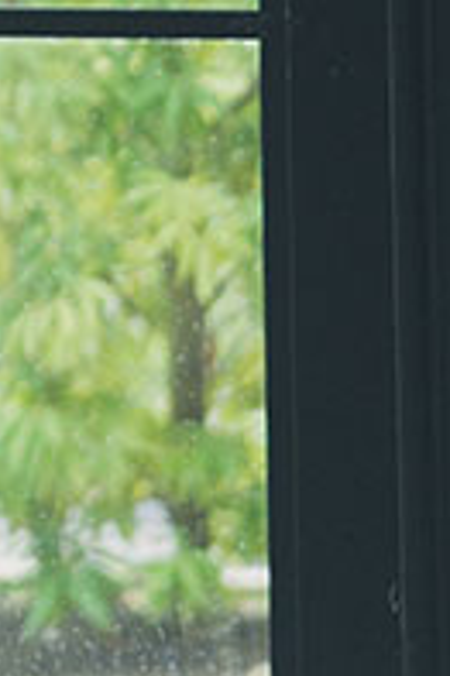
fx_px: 5616
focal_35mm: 299
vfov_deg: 6.8
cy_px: -415
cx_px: -764
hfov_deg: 4.5
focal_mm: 46
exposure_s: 1/320
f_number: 4
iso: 1600
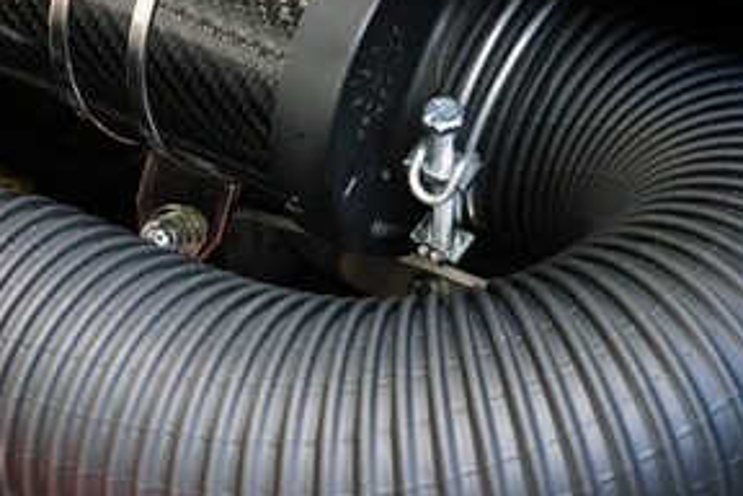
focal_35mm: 110
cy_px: 103
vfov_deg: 12.4
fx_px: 2272
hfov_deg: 18.4
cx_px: 160
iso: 3200
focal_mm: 33
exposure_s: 1/50
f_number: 7.1
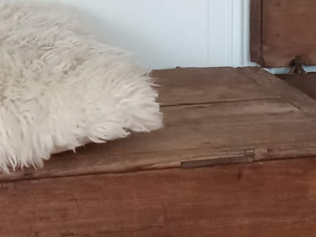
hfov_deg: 13.5
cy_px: 86
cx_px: 74
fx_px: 1333
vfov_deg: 10.2
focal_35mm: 146
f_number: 2.2
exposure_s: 1/20
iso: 1249
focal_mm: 3.79
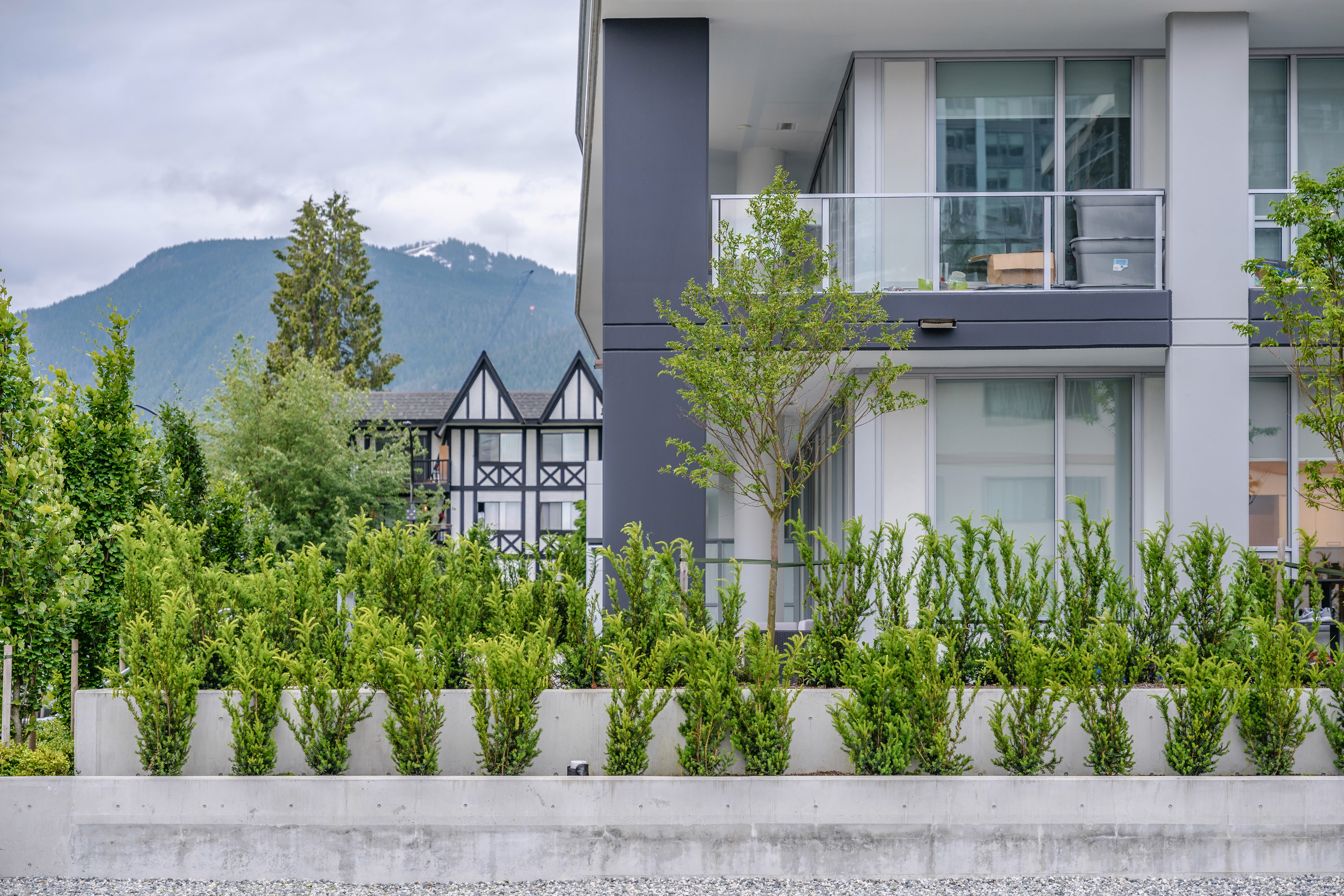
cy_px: 448
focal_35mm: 70
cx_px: 672
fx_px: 2613
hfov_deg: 28.8
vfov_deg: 19.5
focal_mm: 70
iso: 100
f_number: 3.5
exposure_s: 1/125
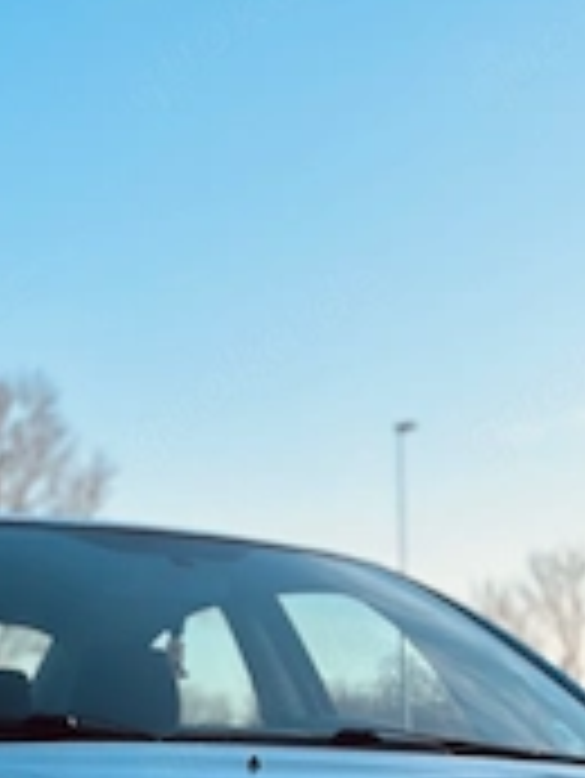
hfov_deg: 13.2
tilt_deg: +1.9
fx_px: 2498
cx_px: 4
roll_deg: -0.5
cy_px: 760
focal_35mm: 111
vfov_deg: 17.3
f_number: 1.78
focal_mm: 6.86
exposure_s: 1/5000
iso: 100
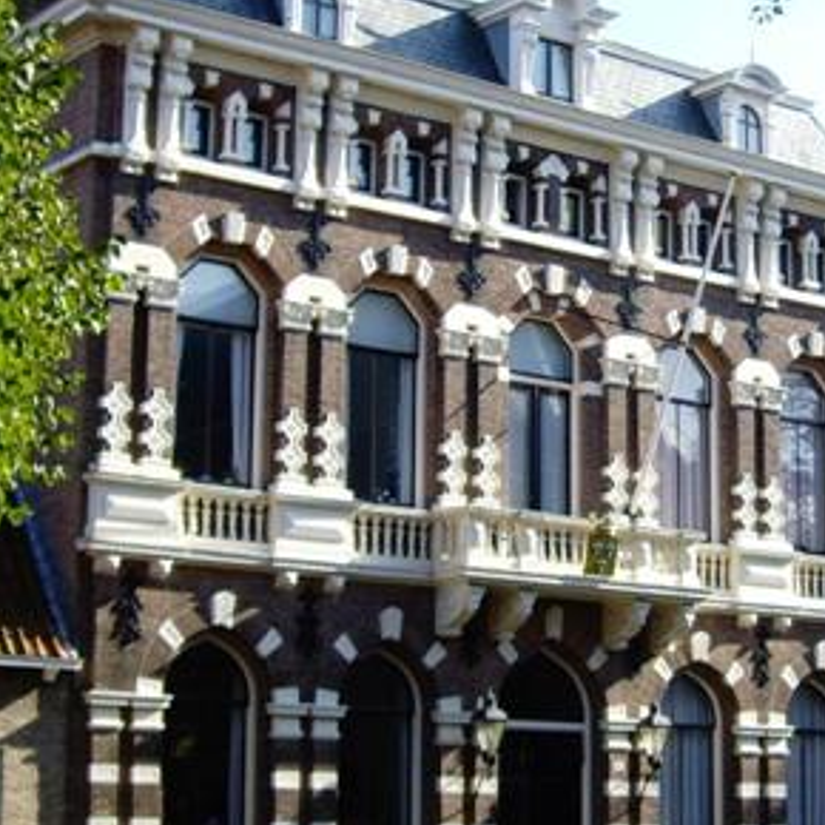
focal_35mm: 74
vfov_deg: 23.3
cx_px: 768
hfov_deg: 22.7
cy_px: 358
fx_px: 1995
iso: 50
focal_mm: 6.2
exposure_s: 1/125
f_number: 4.3
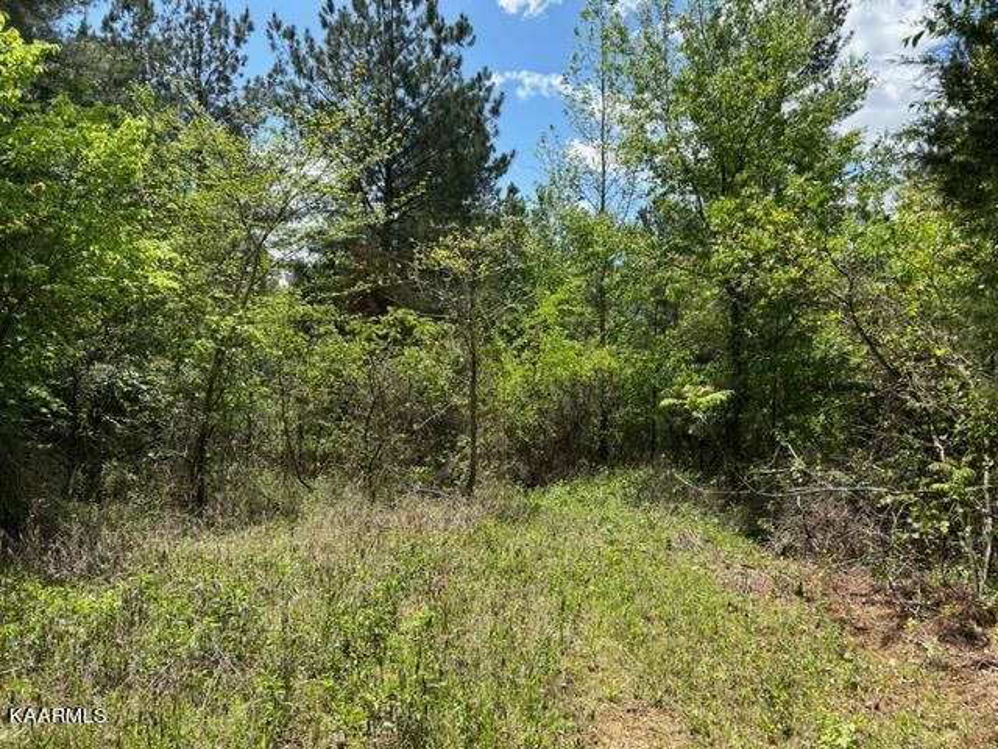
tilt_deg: -0.6
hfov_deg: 67.3
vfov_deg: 53.1
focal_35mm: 26
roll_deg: +0.5
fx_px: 750
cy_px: 374
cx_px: 499
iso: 50
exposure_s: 1/2008
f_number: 1.5
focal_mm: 5.7
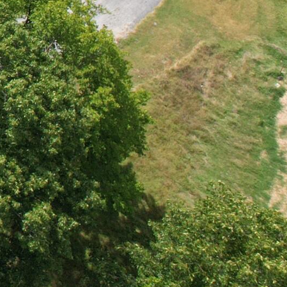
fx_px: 994
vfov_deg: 14.4
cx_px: -456
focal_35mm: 106
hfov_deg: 12.1
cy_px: -233
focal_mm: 8.38
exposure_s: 1/160
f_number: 2.8
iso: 100
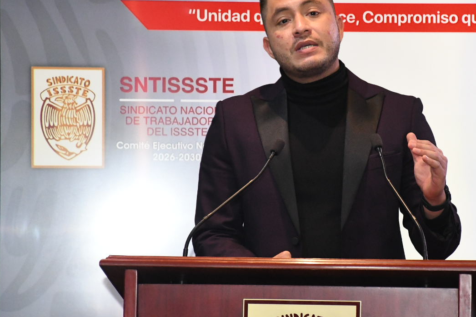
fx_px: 3438
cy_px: 164
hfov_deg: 7.9
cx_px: 354
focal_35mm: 260
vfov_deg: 5.3
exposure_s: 1/125
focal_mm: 112
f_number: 6.3
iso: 5000
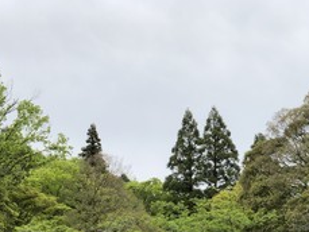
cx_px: 16
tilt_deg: +7.0
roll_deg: +0.7
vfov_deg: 13.1
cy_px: 214
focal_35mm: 112
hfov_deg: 17.2
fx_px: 1000
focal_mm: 6.6
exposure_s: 1/475
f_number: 2.8
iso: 20
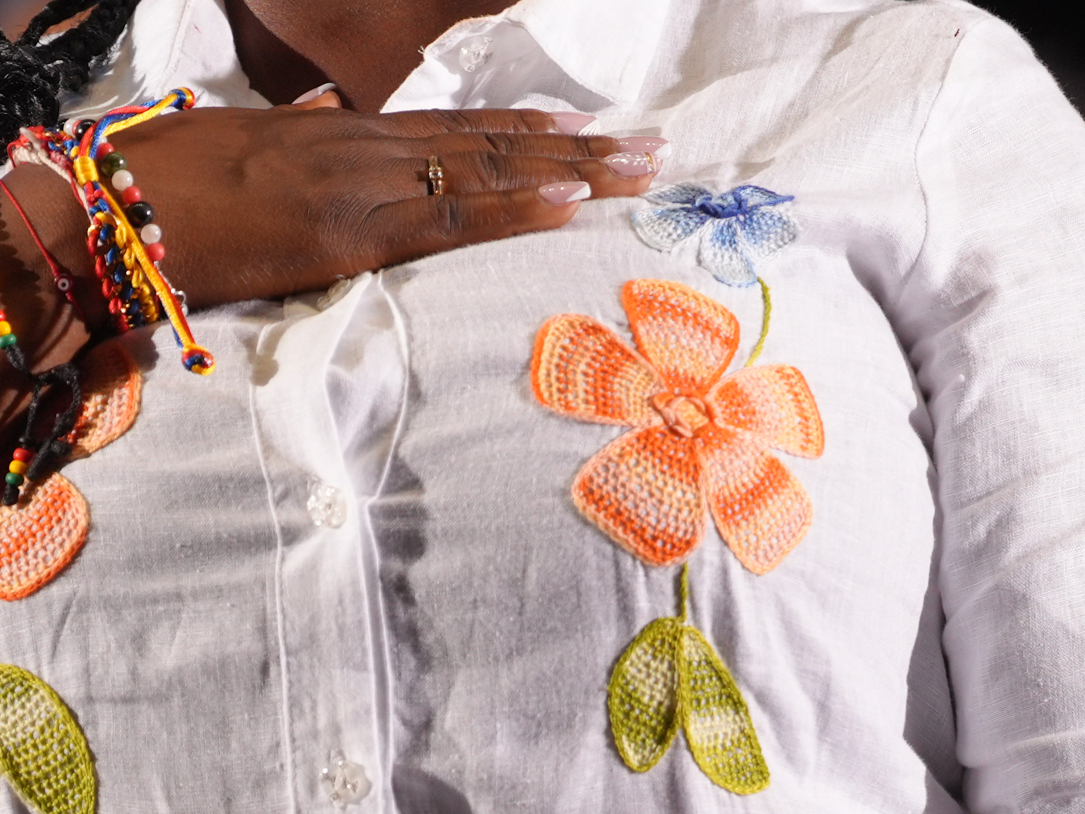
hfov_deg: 2.7
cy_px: 631
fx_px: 22912
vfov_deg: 2.0
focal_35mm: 731
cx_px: 543
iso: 320
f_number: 2.8
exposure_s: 1/250
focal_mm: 151
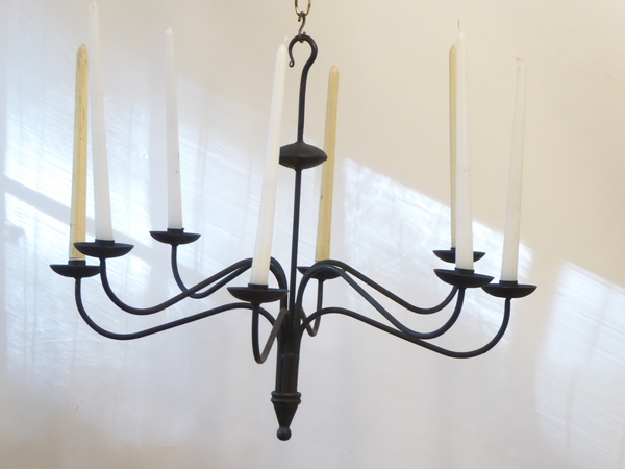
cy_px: 234
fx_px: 2112
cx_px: 312
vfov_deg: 12.7
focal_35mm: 117
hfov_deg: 16.8
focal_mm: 19
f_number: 5.1
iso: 800
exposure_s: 1/40
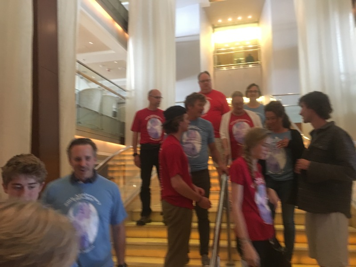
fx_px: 298
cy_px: 134
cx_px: 178
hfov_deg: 61.7
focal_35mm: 29
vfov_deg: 48.2
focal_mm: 4.15
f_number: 2.2
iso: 200
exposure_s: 1/15
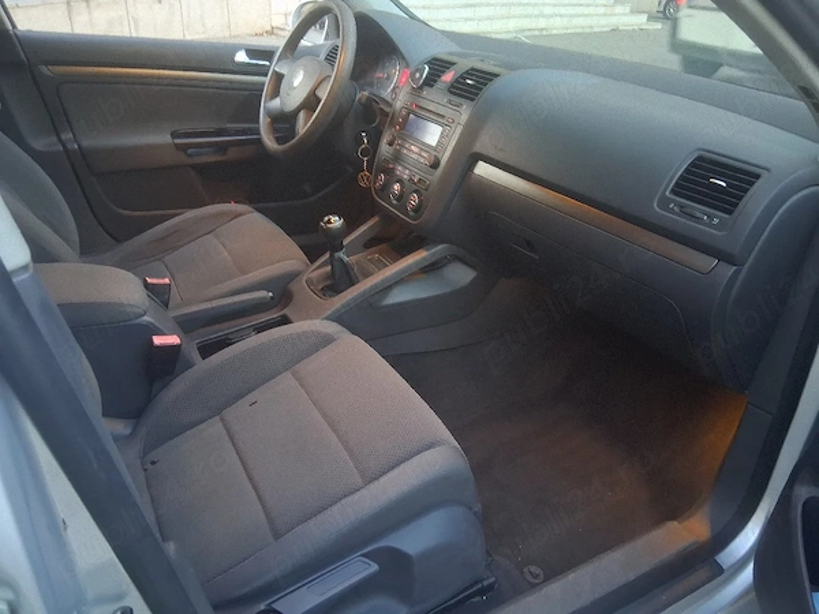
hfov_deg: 67.3
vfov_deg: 53.1
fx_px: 615
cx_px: 410
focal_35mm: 26
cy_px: 307
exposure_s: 1/30
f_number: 1.8
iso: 640
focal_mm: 3.98
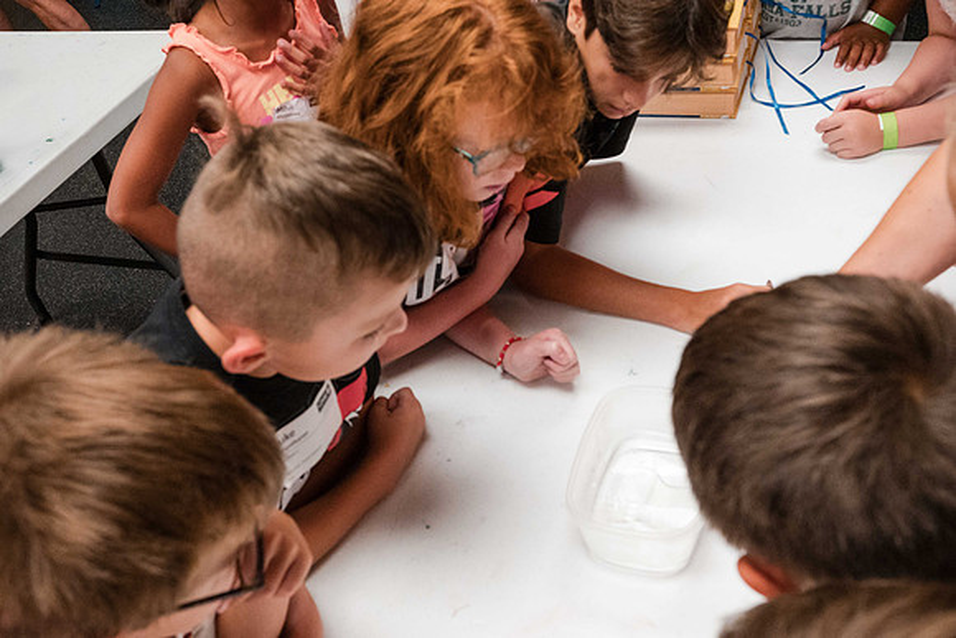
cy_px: 317
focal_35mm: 38
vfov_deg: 35.0
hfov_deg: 50.5
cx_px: 472
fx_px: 1013
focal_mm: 35
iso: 6400
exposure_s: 1/200
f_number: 7.1
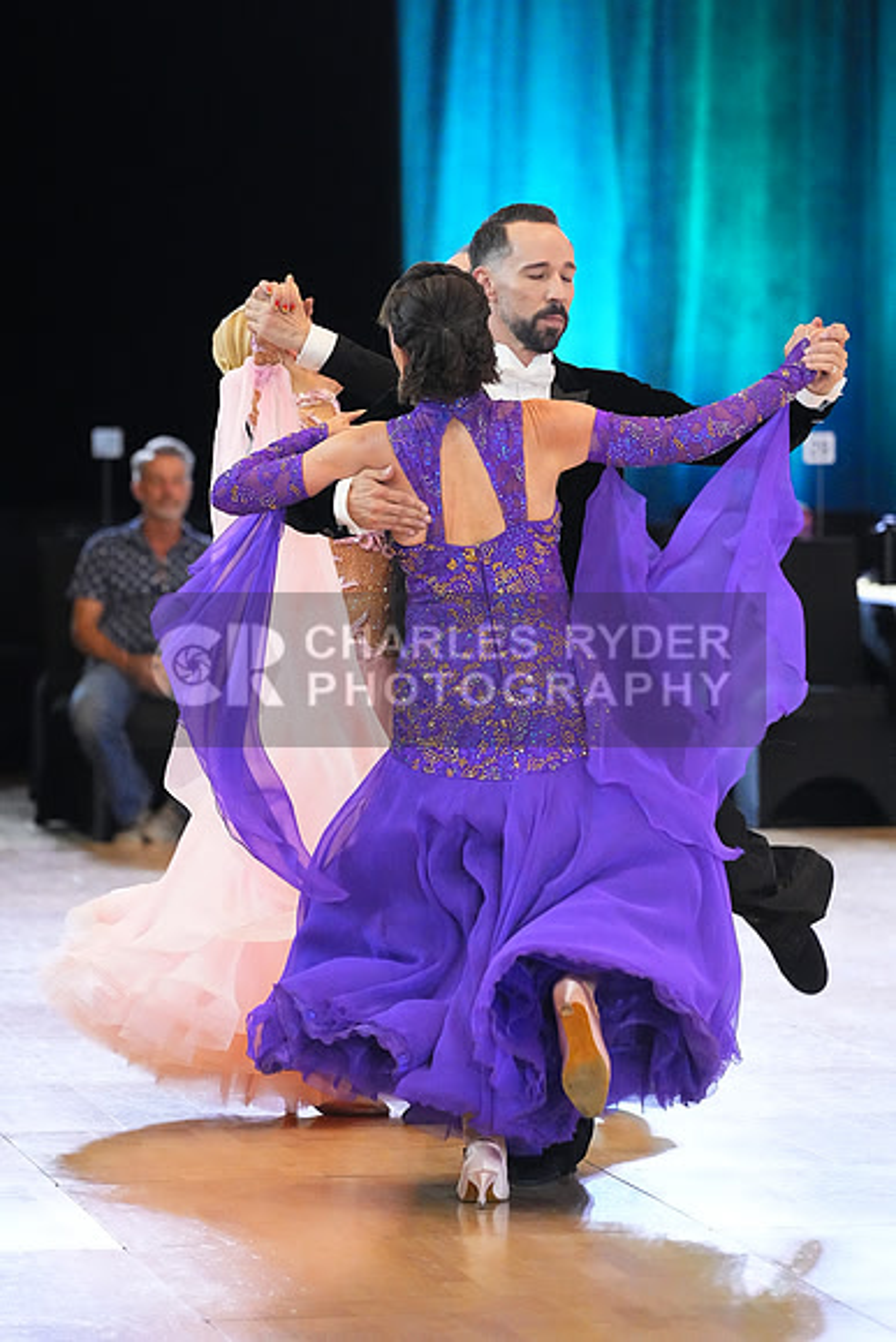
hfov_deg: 6.9
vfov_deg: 10.3
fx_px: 7462
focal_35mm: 200
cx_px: 448
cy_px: 671
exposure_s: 1/400
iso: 16000
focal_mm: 200
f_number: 4.5
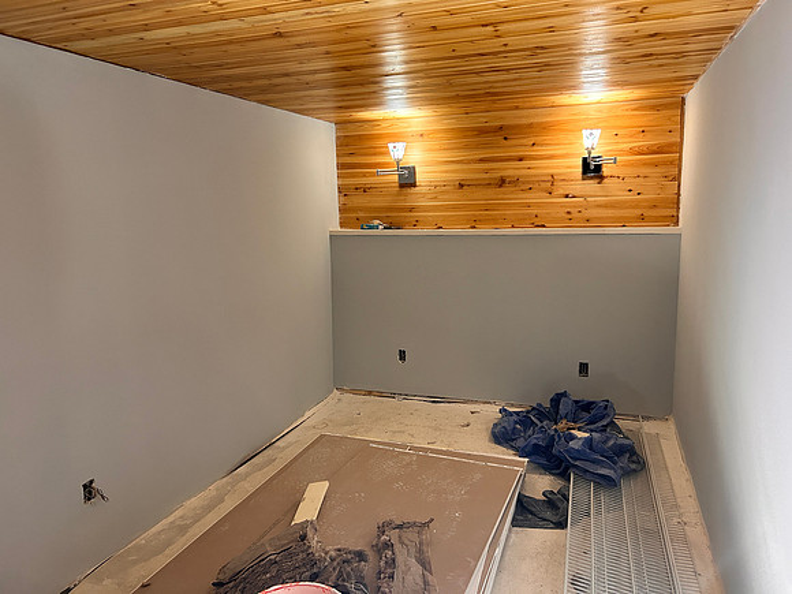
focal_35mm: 26
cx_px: 396
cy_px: 297
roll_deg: +1.0
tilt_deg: -8.0
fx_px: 595
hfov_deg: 67.3
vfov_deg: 53.1
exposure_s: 1/60
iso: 400
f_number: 1.5
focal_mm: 5.7
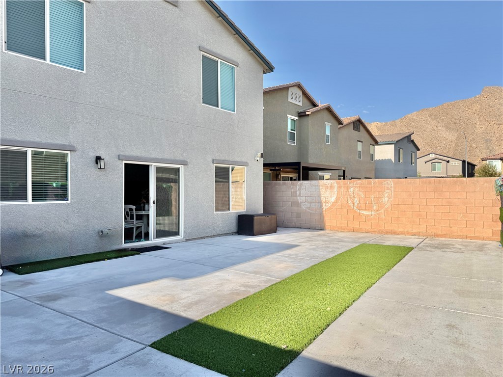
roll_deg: -0.1
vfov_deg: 56.8
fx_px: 349
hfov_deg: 71.6
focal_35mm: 24
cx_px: 252
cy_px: 188
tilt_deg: -0.9
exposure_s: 1/4673
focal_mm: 6.76
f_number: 1.78
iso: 80
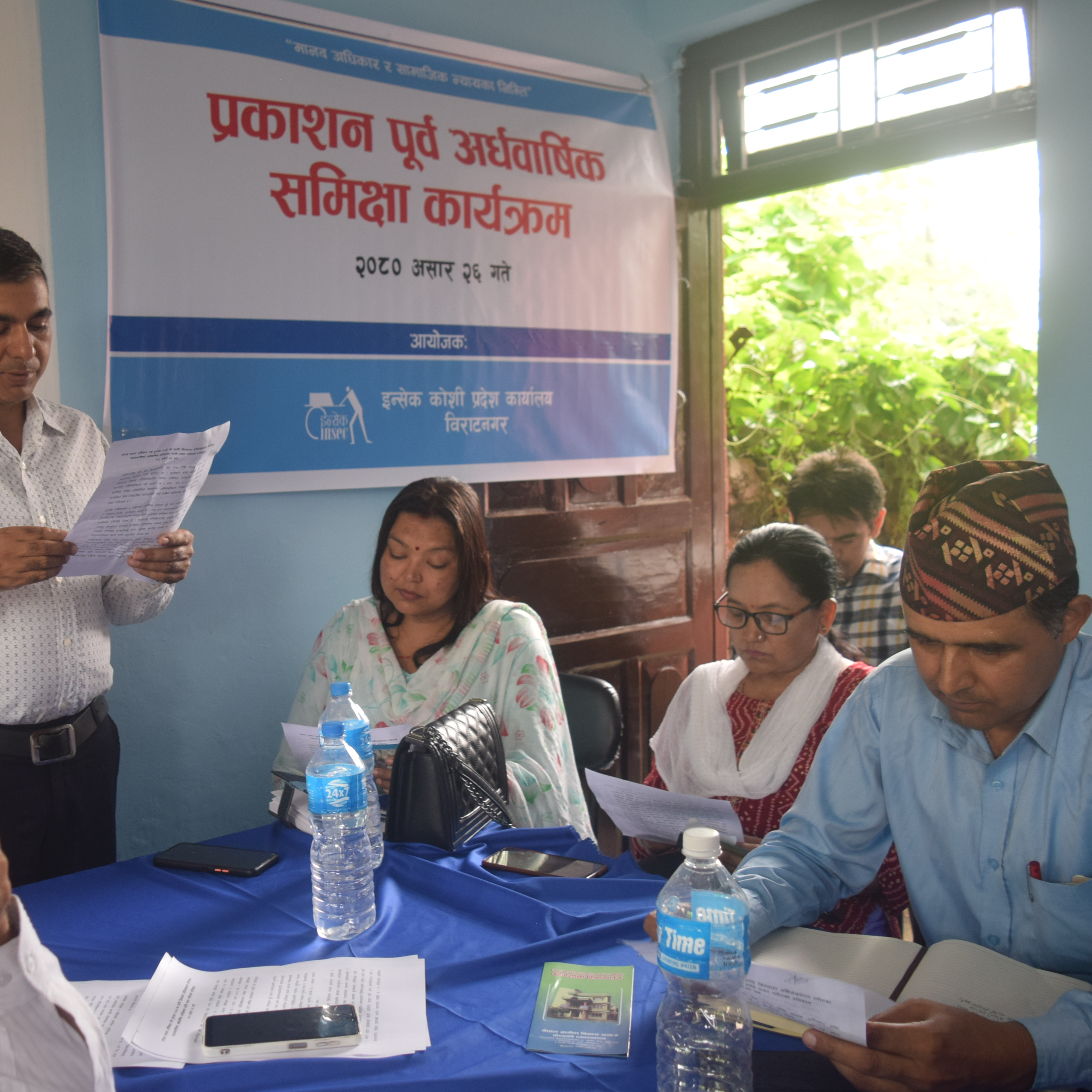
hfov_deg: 46.4
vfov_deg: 47.2
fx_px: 1249
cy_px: 555
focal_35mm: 35
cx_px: 353
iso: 400
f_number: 4.5
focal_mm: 18
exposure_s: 1/80
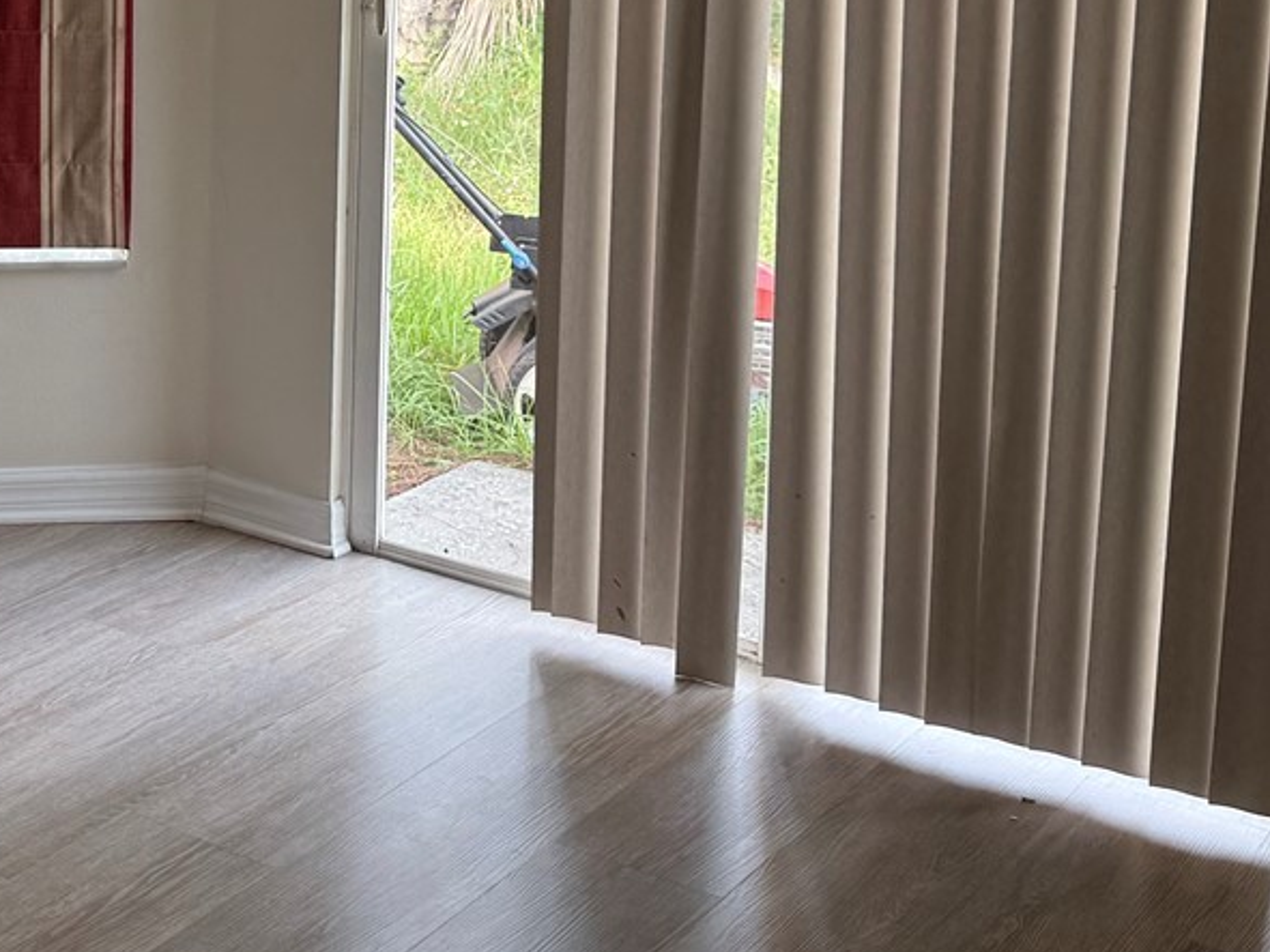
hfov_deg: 28.2
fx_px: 2384
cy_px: 4
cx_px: 37
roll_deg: -0.1
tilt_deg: -8.3
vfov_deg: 21.8
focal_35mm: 65
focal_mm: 6.76
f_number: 1.78
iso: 64
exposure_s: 1/121
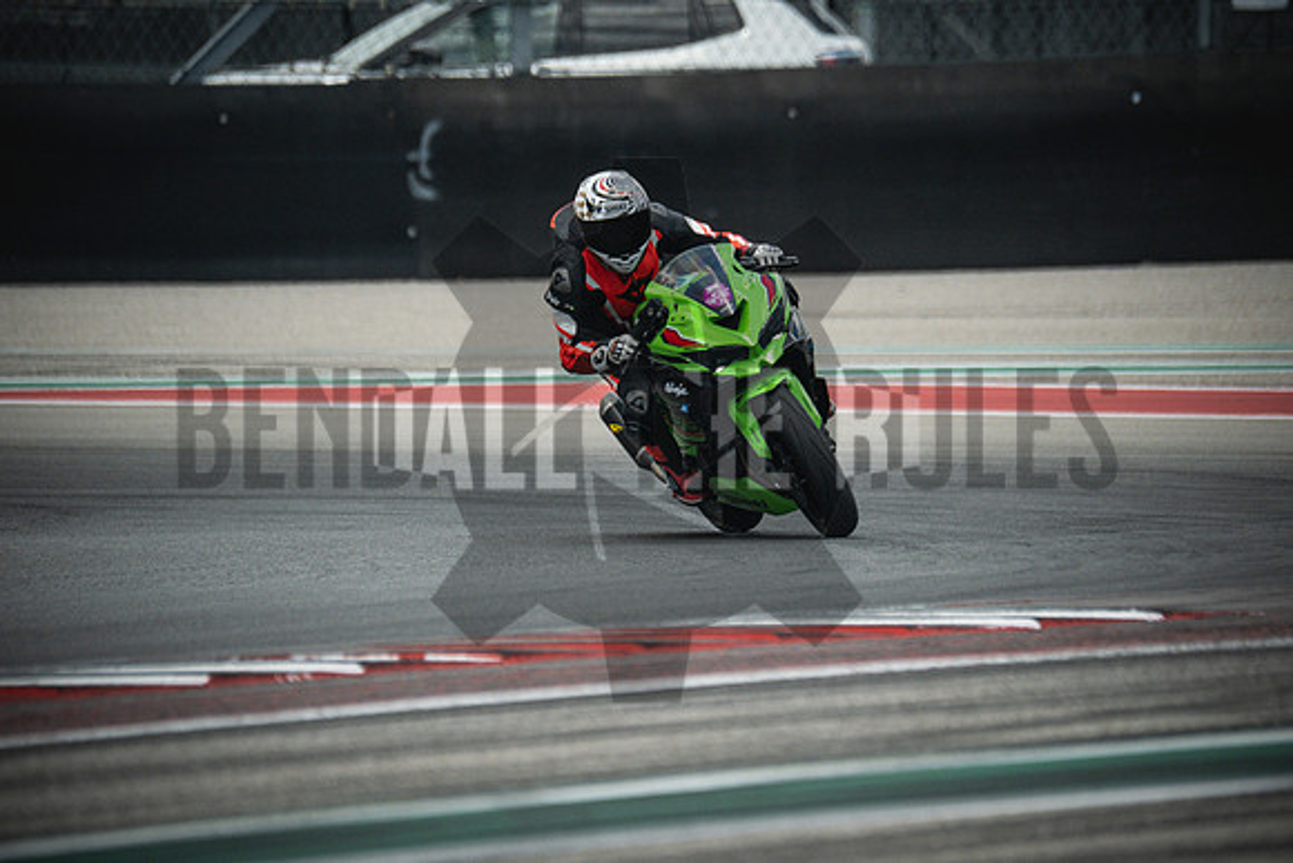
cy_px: 432
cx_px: 646
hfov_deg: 3.4
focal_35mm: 600
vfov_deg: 2.3
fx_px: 21554
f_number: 5.6
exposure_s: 1/1600
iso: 1250
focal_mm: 400
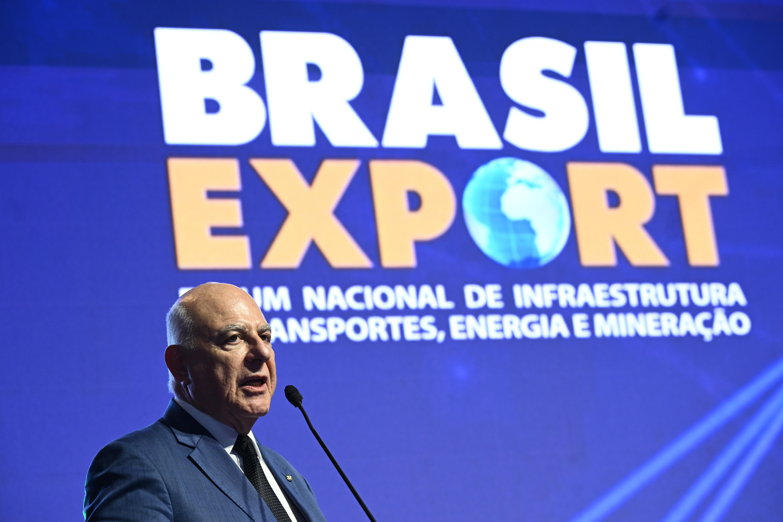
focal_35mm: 103
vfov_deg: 13.3
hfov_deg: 19.8
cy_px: 261
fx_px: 2240
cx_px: 392
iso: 800
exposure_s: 1/60
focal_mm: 103
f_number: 4.5
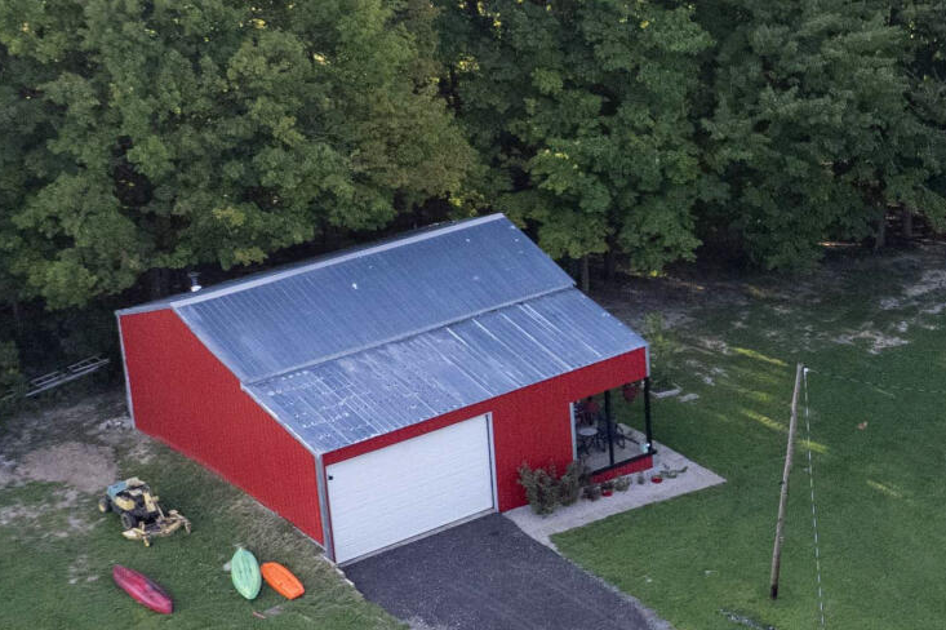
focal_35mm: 90
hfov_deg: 21.6
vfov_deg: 15.2
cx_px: 1001
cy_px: 309
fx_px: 2364
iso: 110
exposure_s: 1/1000
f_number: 2.8
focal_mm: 8.38
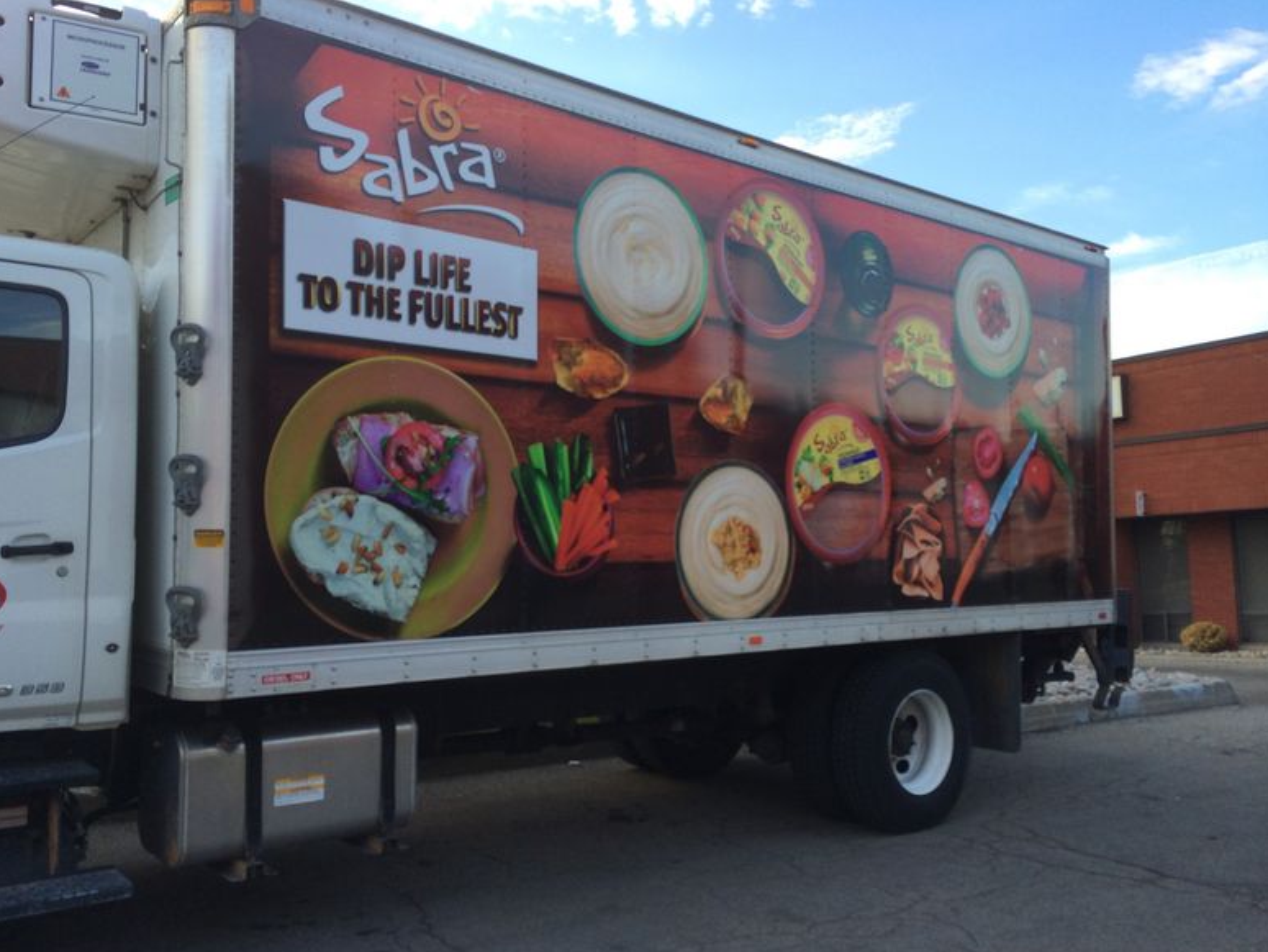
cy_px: 488
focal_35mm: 31
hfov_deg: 58.3
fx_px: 1136
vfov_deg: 45.5
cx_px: 623
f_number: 2.2
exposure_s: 1/387
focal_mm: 4.12
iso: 32
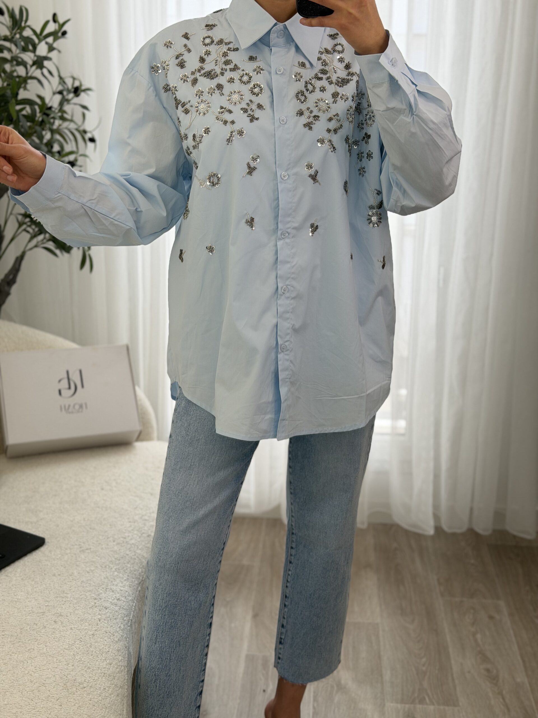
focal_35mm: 48
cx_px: 269
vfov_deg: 39.7
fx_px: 995
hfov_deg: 30.3
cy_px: 359
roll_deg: +0.3
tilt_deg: -28.4
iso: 64
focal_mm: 6.76
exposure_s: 1/242
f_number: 1.78
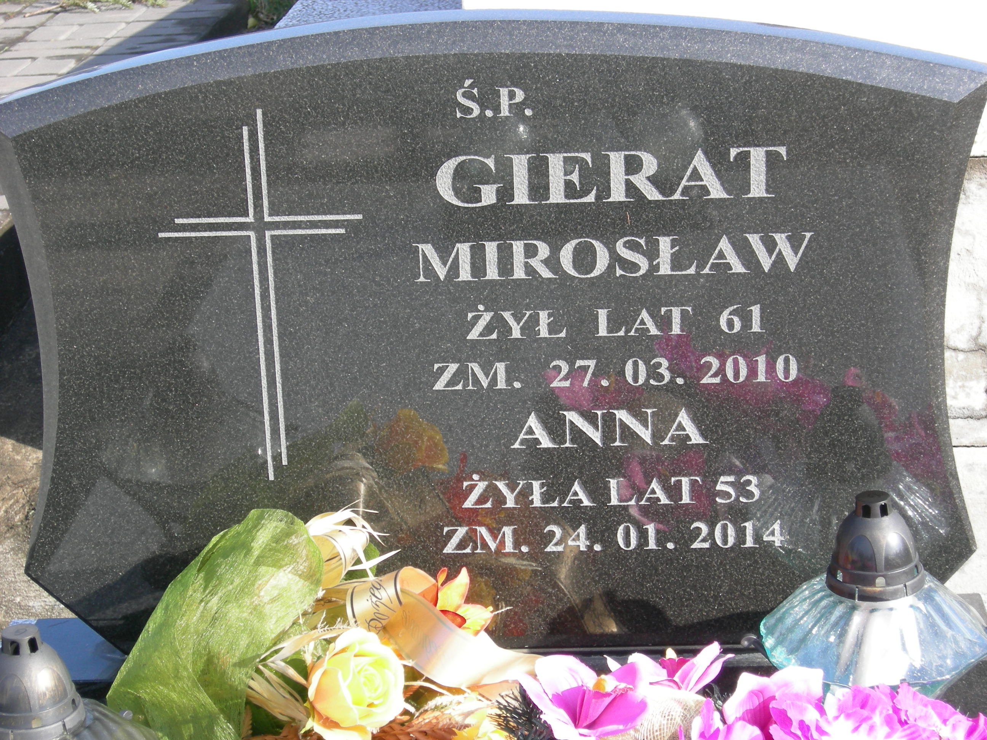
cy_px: 370
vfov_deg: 17.4
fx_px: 2424
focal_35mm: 85
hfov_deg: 23.0
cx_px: 494
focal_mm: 17.7
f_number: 4.6
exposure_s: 1/126
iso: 64
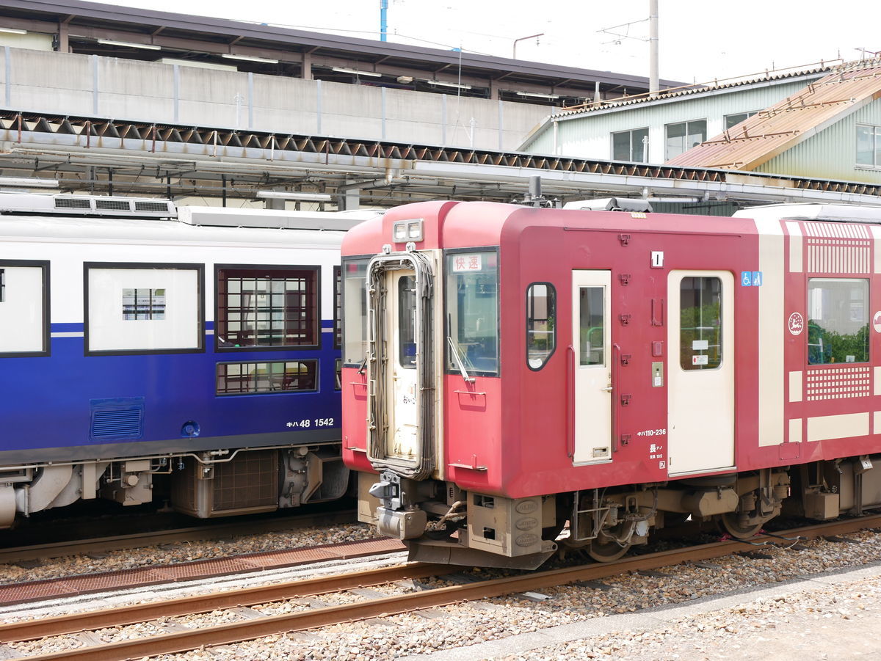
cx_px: 440
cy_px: 330
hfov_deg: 38.2
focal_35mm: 50
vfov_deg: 29.1
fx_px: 1273
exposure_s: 1/500
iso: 200
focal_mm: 25
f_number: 3.5
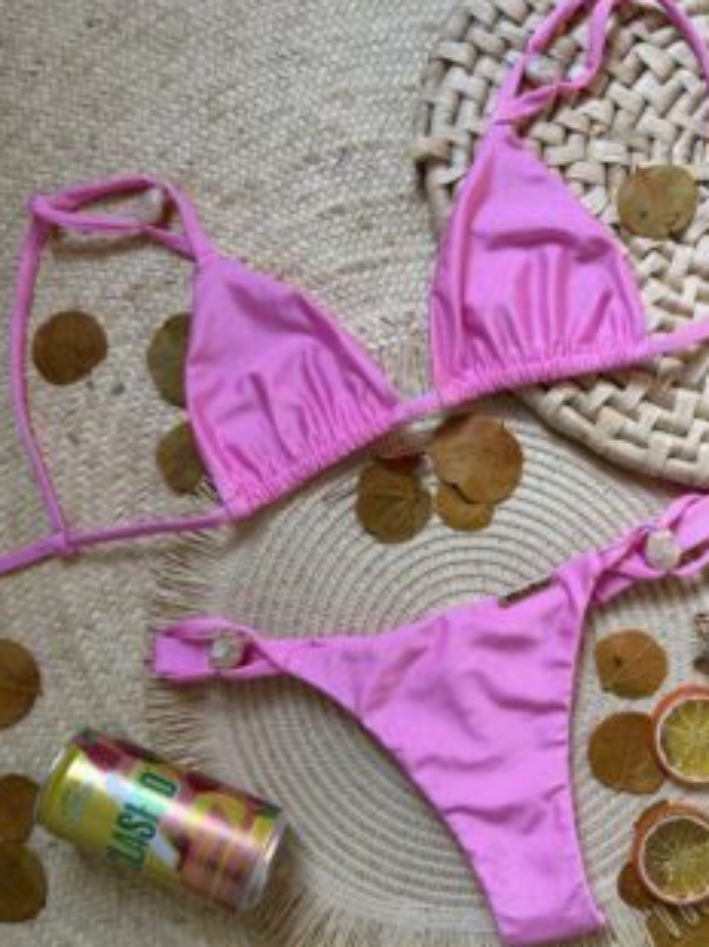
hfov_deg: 45.2
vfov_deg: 58.4
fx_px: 848
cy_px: 455
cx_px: 419
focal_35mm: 31
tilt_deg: -85.1
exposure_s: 1/297
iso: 80
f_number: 1.78
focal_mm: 6.76
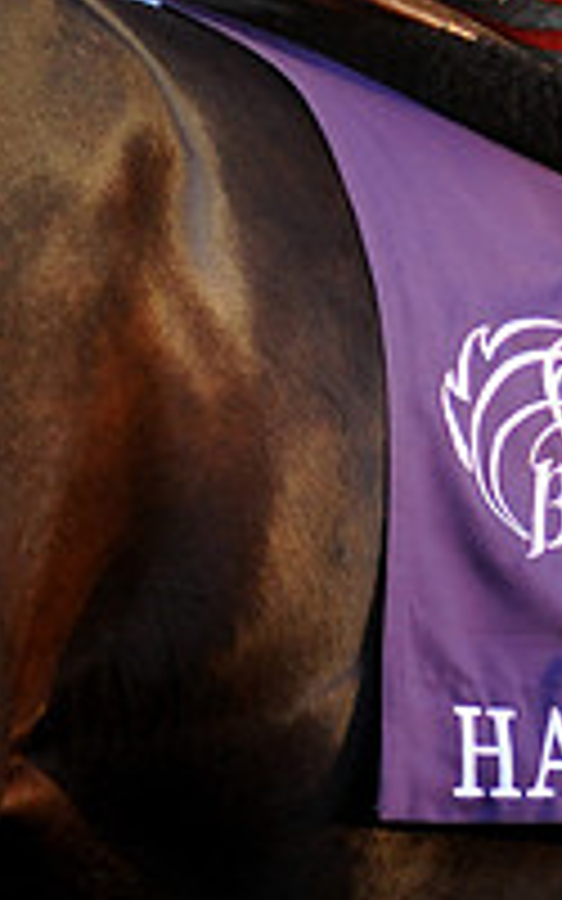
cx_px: 1268
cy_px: 126
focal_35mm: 887
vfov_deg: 2.4
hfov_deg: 1.5
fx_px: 21737
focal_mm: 300
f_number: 4
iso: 2000
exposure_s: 1/1250
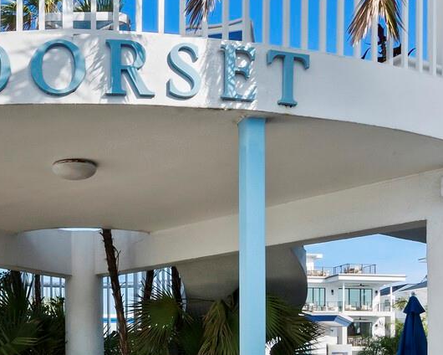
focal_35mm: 53
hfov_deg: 34.4
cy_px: 343
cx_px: 97
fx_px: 695
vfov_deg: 27.2
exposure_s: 1/250
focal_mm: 9
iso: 400
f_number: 11
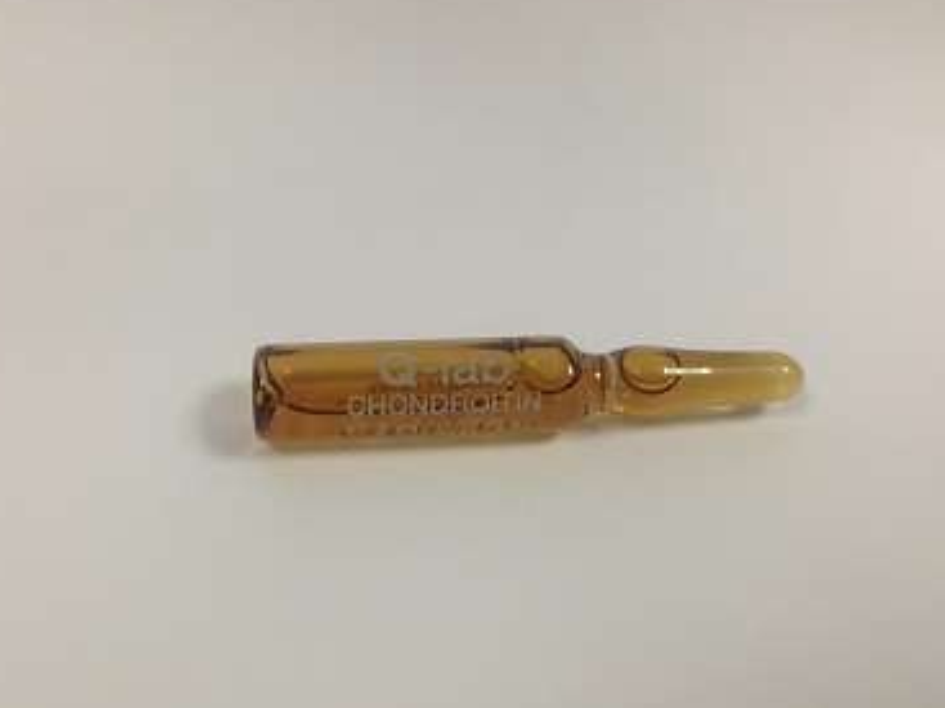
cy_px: 348
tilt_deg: -47.8
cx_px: 438
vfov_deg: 39.6
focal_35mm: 36
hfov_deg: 51.3
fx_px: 982
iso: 64
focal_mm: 4.12
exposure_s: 1/50
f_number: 2.4
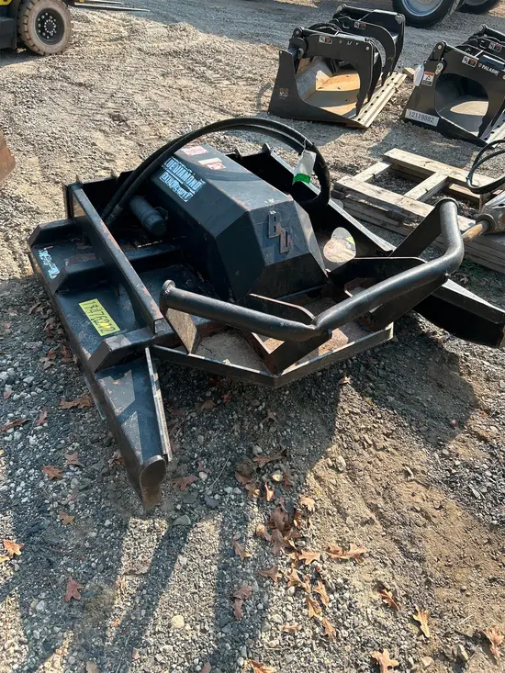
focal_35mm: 26
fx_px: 506
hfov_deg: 53.1
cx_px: 252
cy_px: 336
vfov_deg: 67.3
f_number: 1.5
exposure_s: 1/1280
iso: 50
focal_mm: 5.7
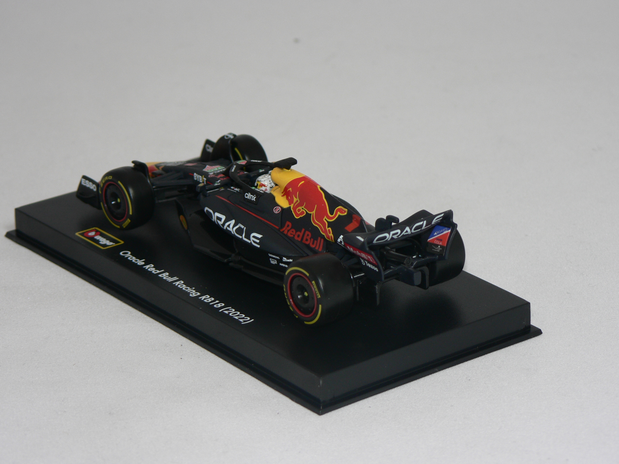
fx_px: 2271
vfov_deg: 11.7
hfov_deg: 15.5
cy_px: 232
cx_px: 310
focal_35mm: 127
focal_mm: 21.2
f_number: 3.2
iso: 80
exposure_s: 1/60
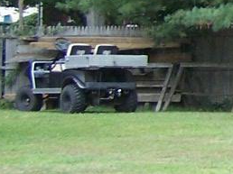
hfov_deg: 7.4
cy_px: -65
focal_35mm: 241
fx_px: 1621
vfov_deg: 6.1
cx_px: 663
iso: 80
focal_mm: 6.7
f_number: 2.8
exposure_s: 1/180
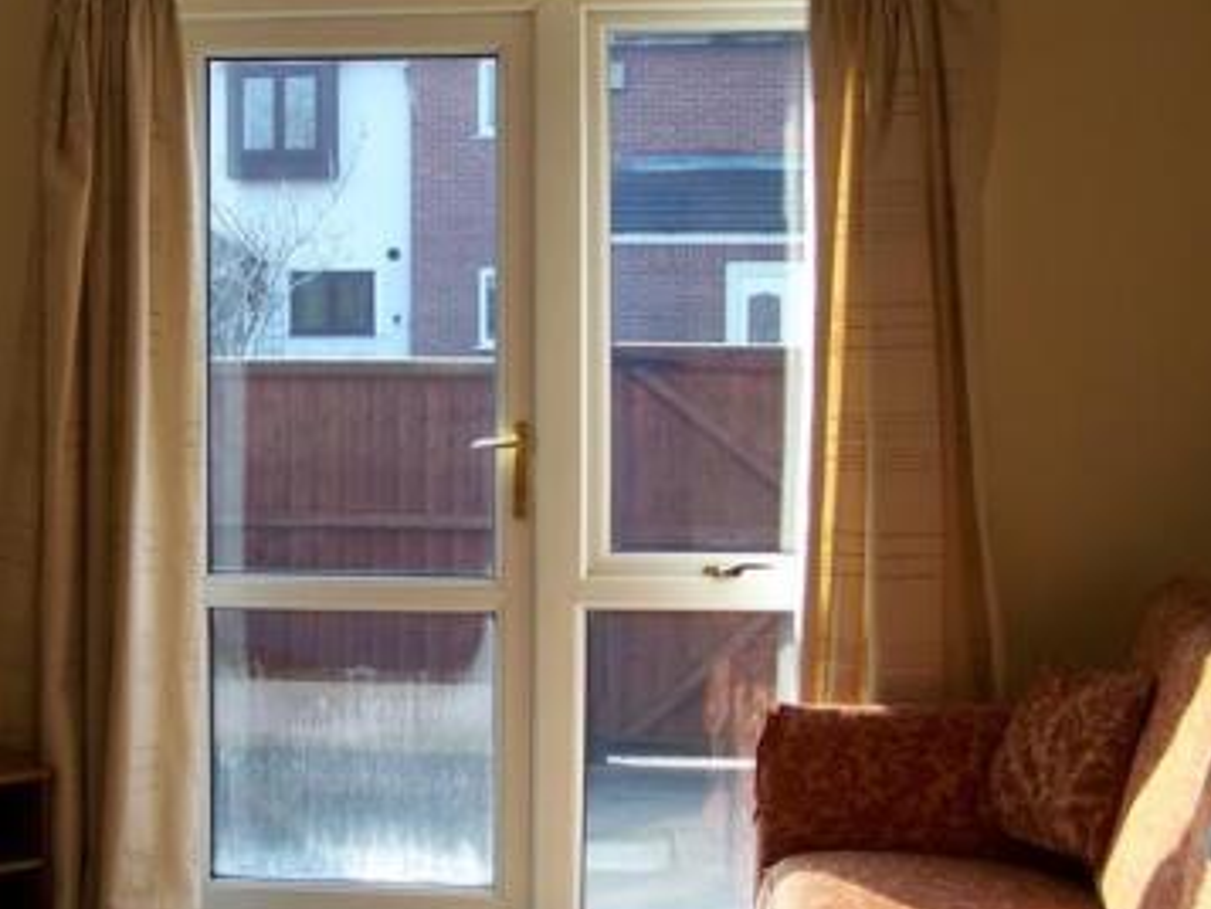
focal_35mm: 62
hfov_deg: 30.8
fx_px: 2170
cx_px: 334
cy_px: 483
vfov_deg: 23.7
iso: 64
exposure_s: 1/80
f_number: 2.8
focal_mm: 6.3
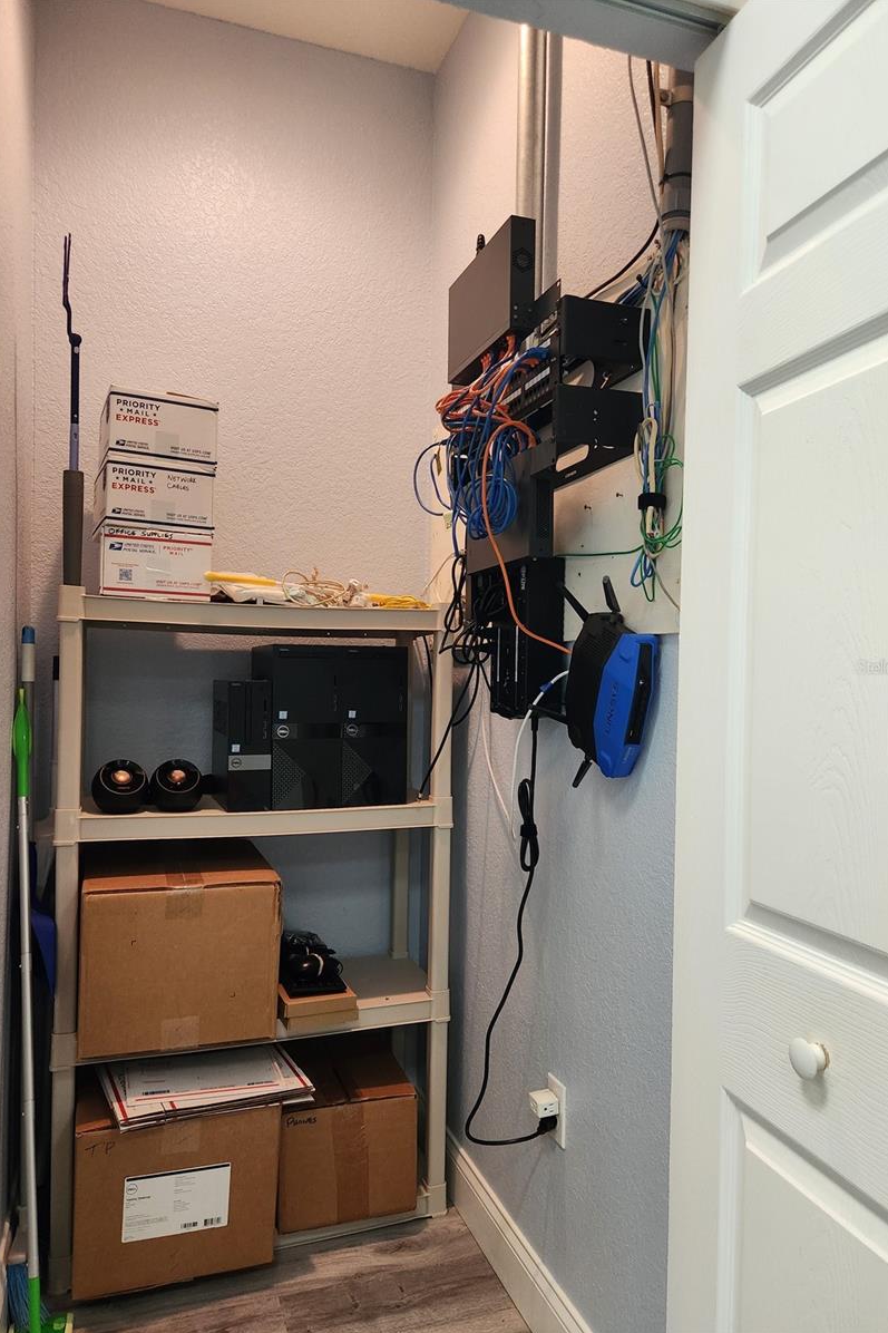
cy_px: 666
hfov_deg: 53.1
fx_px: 888
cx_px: 435
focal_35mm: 24
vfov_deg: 73.8
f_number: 1.8
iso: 250
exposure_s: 1/120
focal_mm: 5.4
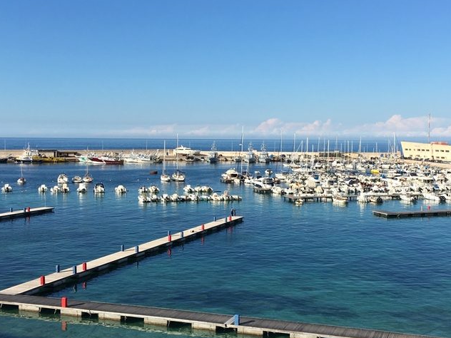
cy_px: 189
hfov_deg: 40.3
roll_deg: +0.3
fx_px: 612
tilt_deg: -5.6
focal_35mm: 47
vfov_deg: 30.9
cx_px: 258
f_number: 2.2
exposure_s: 1/1748
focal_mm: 4.15
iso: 25
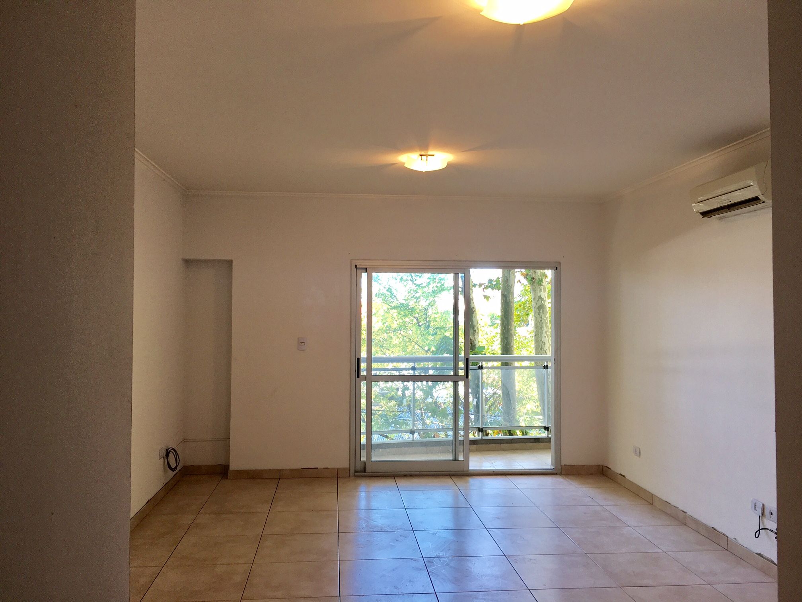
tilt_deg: +1.1
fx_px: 672
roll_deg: -0.1
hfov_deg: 61.7
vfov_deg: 48.2
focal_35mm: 29
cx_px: 401
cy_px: 301
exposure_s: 1/50
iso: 25
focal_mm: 4.15
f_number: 2.2
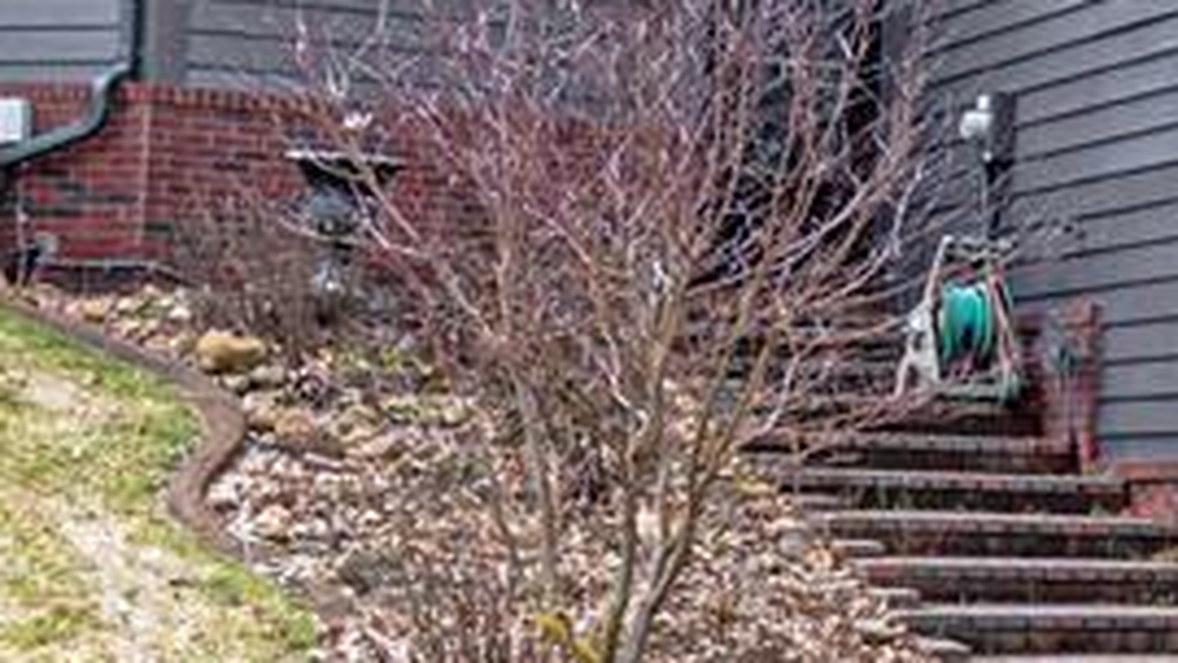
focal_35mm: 119
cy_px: 288
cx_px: 2129
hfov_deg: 15.4
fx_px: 3718
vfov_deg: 10.2
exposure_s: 1/125
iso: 160
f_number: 13
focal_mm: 20
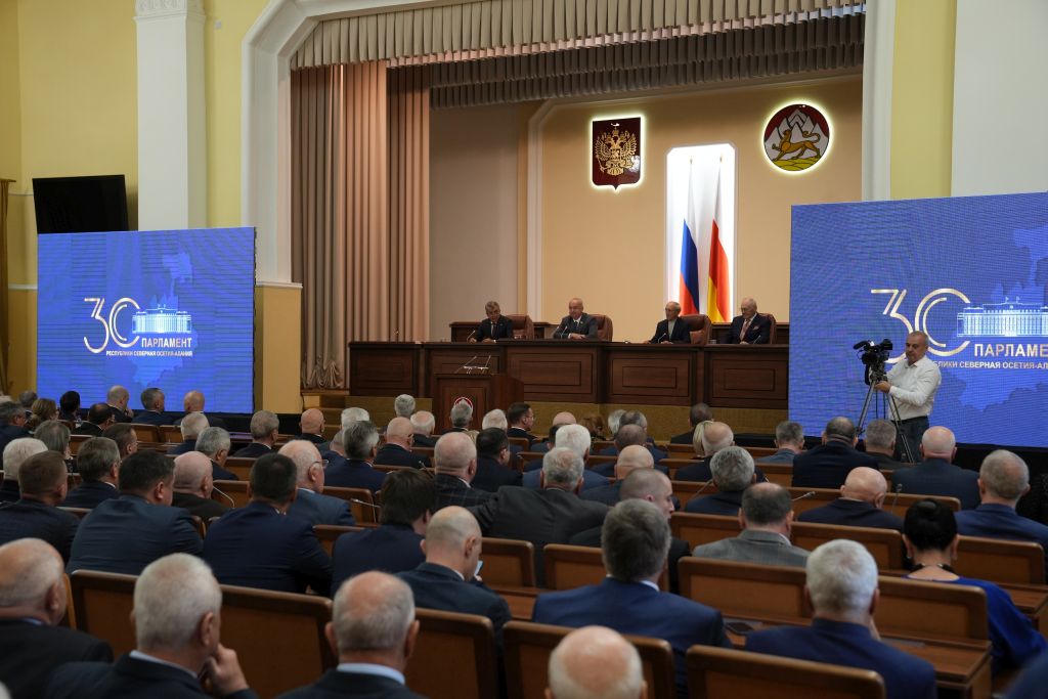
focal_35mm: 47
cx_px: 524
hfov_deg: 41.9
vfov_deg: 28.7
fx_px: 1368
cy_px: 350
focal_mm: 47
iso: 1600
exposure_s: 1/160
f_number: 4
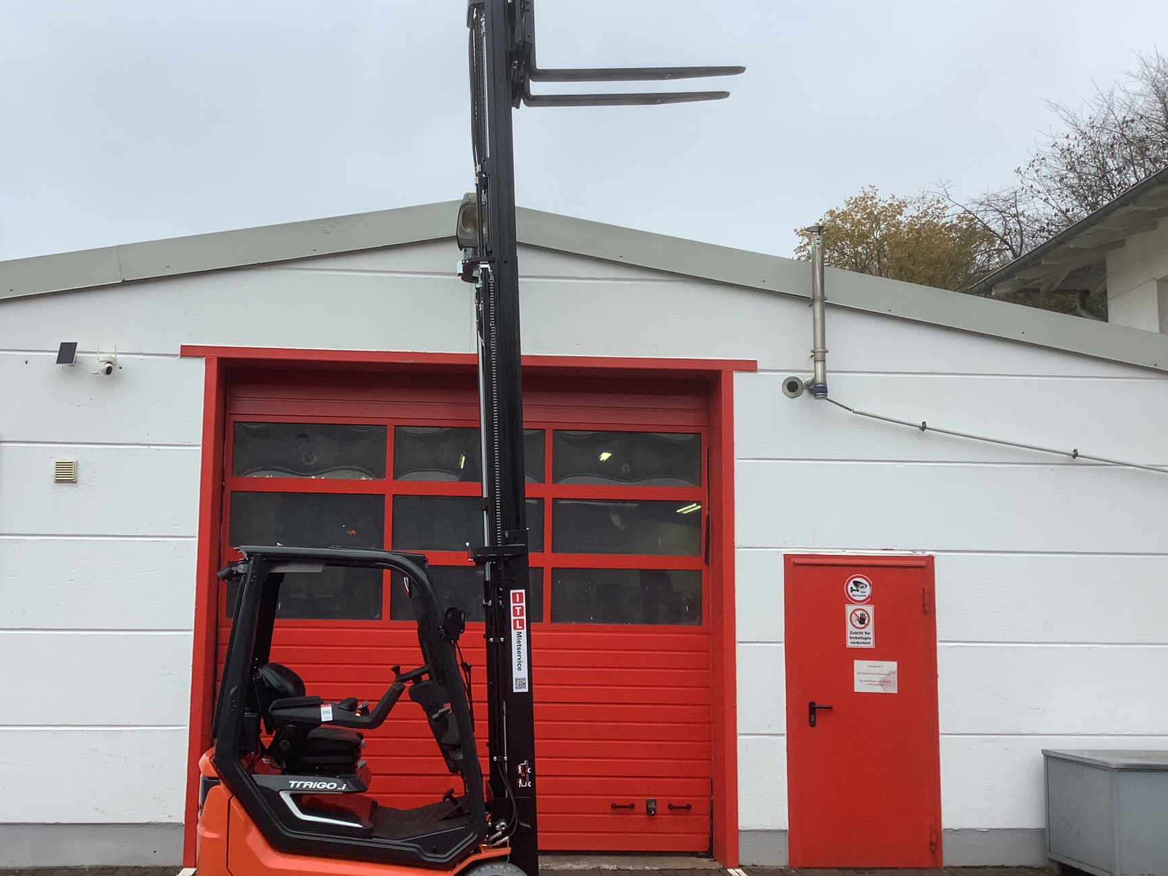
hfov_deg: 49.9
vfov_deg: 38.6
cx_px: 493
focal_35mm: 37
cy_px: 468
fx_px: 1248
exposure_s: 1/289
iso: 25
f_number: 2.4
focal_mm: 3.3
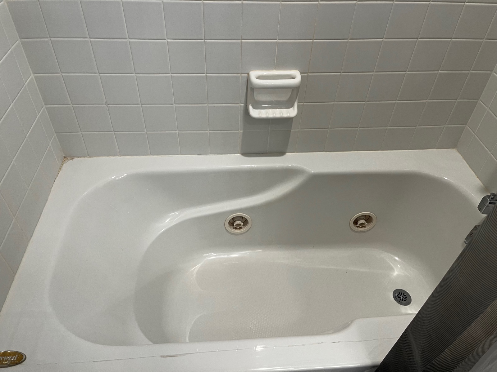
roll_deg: -1.9
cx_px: 248
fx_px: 373
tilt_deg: -43.4
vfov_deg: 53.1
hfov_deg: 67.3
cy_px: 186
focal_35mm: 26
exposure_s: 1/60
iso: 80
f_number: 1.6
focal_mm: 5.1
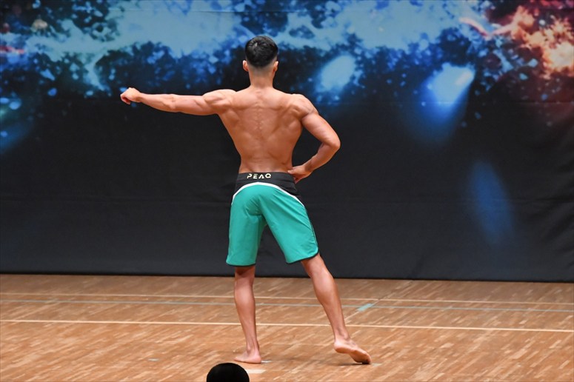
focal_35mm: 285
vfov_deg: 4.8
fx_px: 4542
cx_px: 287
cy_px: 191
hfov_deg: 7.2
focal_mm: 190
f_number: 5.6
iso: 8000
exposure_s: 1/400
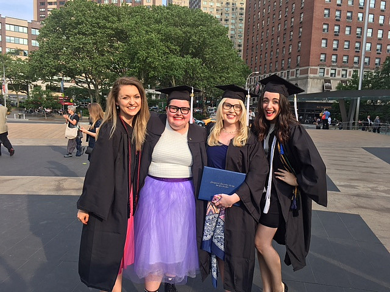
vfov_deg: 48.2
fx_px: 327
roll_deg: -1.9
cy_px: 146
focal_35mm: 29
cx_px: 195
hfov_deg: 61.7
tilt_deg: -5.5
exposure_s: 1/377
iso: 25
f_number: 2.2
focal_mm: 4.15
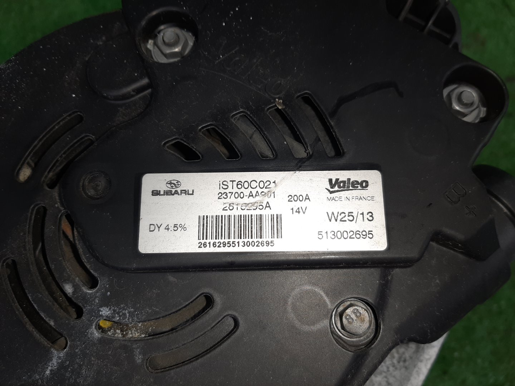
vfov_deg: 53.1
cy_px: 193
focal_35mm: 26
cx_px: 258
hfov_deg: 67.3
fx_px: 387
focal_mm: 3.93
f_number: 1.7
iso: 45
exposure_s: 1/100
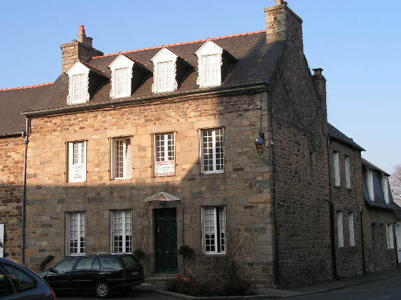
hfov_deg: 39.7
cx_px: 208
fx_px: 556
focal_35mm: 48
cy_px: 155
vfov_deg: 30.3
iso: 64
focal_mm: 7.6
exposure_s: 1/250
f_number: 4.8
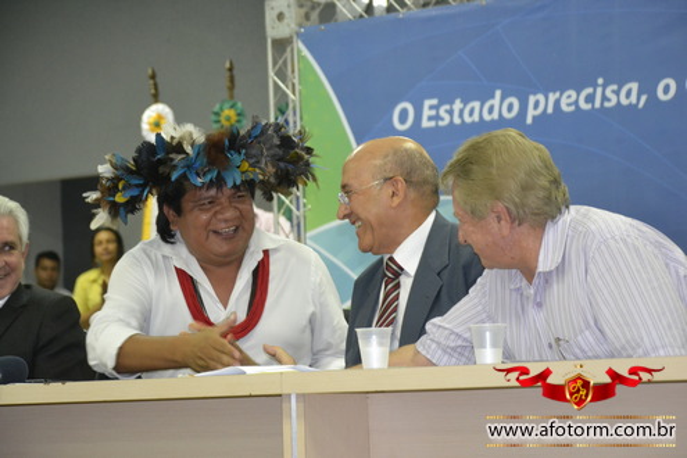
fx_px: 2290
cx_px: 344
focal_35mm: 120
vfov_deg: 11.4
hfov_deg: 17.1
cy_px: 229
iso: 2200
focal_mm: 80
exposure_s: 1/60
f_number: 5.6
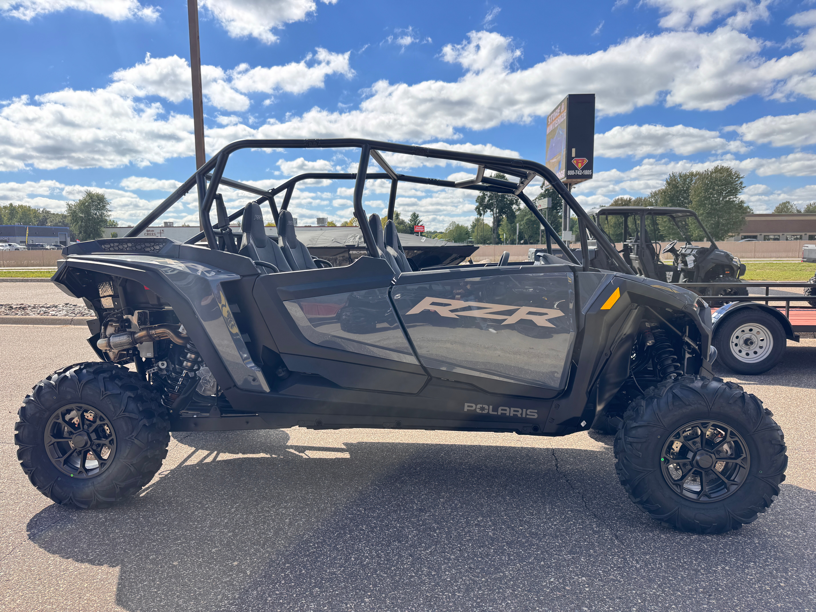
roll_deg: -0.3
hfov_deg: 71.6
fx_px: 566
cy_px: 306
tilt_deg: -6.0
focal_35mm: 24
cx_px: 408
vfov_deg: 56.8
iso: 80
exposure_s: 1/1151
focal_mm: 6.76
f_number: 1.78
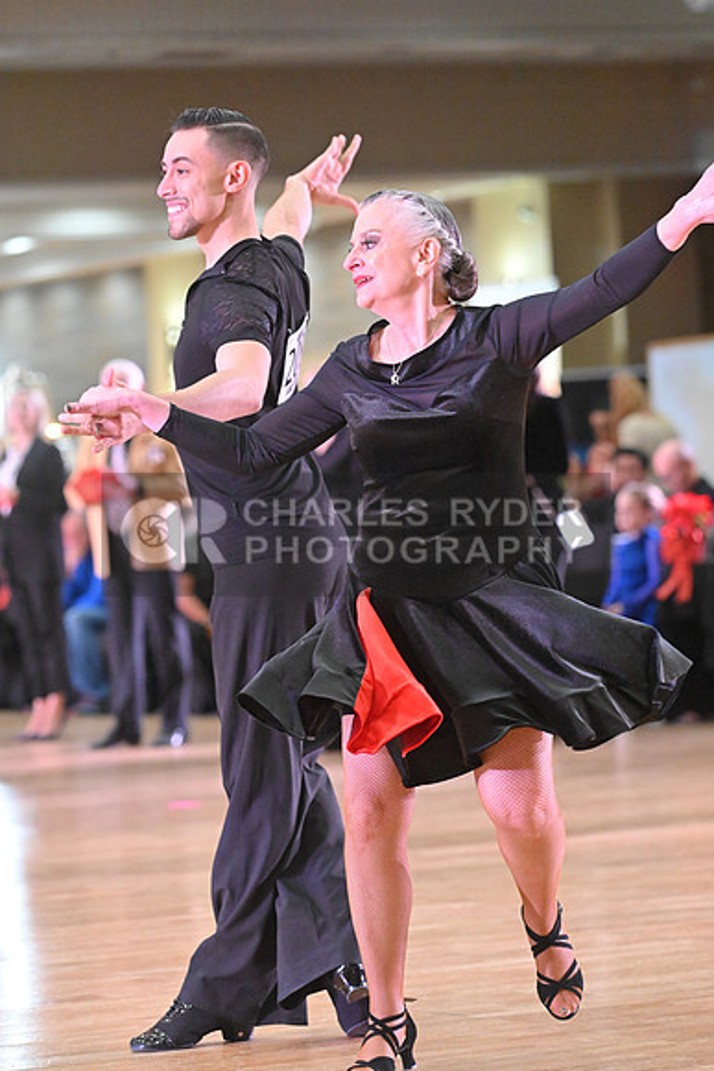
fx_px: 5054
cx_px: 357
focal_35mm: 170
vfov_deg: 12.1
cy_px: 536
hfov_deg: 8.1
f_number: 5
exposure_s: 1/320
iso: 8000
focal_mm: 170
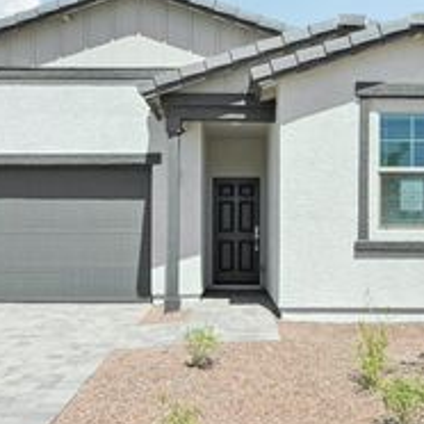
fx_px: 443
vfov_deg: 51.1
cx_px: 191
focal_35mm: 32
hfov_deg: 51.0
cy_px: 211
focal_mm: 14
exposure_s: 1/2500
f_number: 8
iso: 640
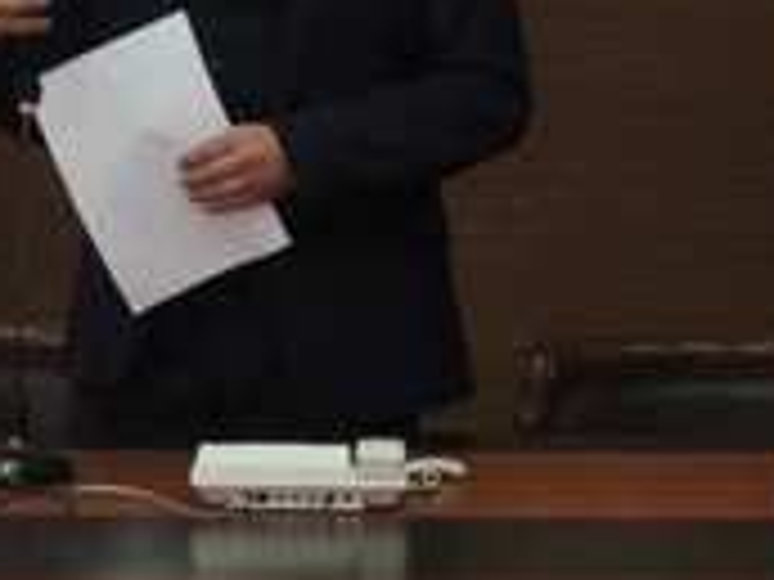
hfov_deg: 9.7
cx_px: -171
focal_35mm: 200
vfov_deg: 7.3
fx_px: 4472
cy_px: -360
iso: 400
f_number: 3.4
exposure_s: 1/25
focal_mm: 7.6
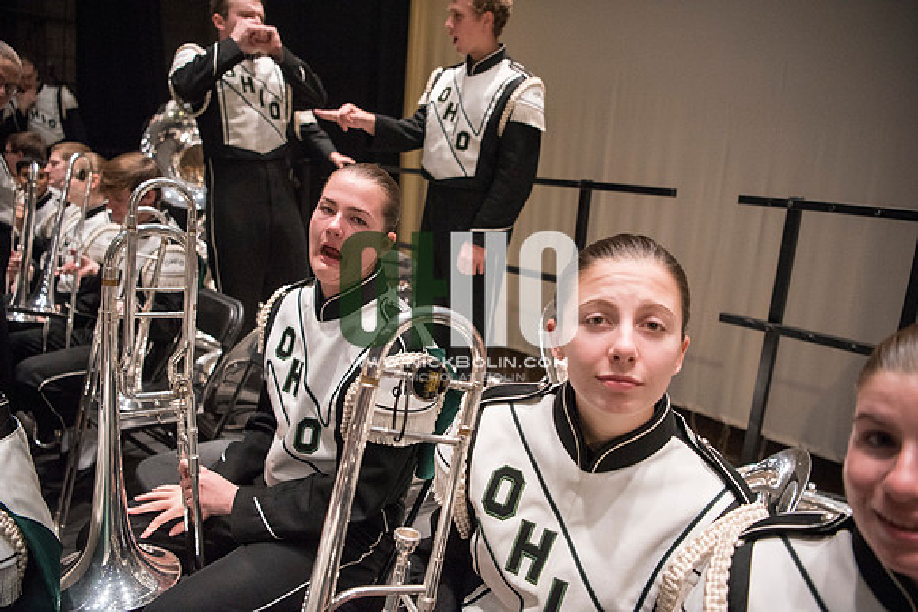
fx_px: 663
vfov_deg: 49.6
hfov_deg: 69.4
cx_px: 459
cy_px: 306
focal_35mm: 26
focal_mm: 26
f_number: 2.8
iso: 4000
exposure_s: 1/400
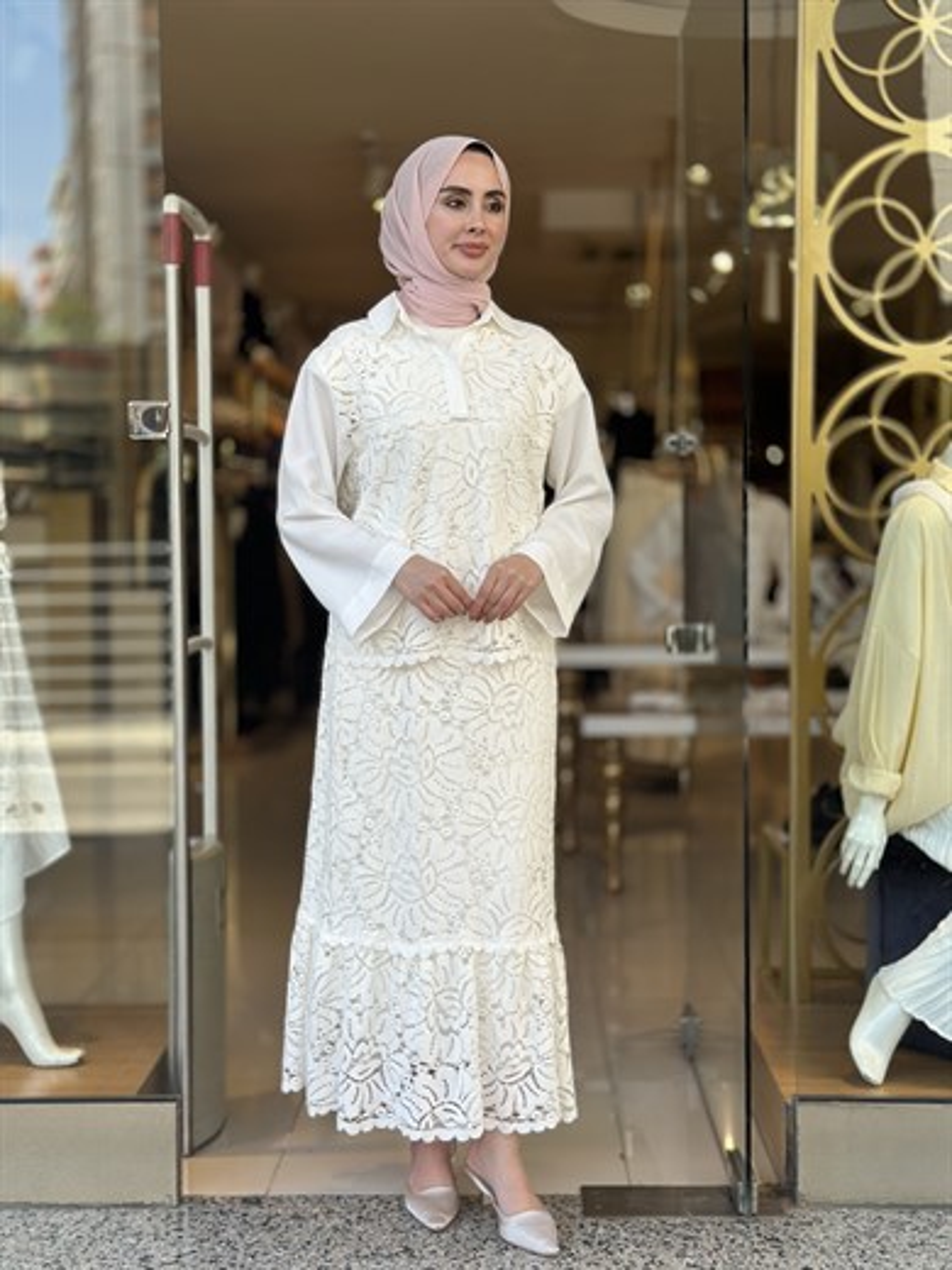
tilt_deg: -3.3
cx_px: 476
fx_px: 1760
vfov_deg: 39.7
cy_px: 635
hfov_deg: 30.3
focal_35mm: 48
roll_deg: -0.5
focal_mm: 6.86
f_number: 1.78
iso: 80
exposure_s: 1/823
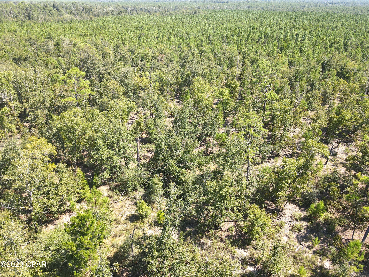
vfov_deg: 56.8
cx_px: 184
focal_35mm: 24
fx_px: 256
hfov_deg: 71.6
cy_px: 138
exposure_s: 1/250
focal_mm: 4.5
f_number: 2.8
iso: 100
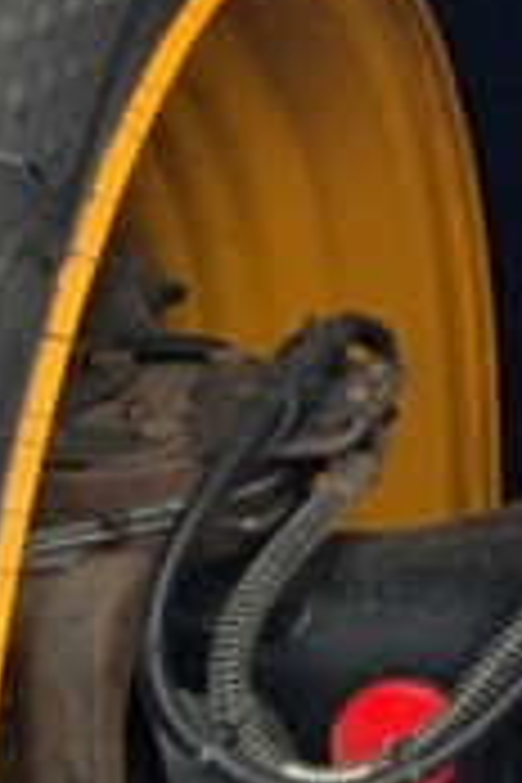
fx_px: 3849
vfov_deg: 10.7
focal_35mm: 177
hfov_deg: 6.5
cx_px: 1966
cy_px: -752
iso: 16
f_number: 1.8
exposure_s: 1/132
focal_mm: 3
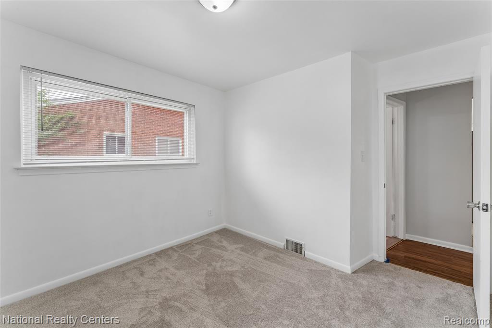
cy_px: 164
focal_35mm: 14
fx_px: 191
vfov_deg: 81.2
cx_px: 246
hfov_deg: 104.3
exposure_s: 1/8
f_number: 13
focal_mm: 14
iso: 400
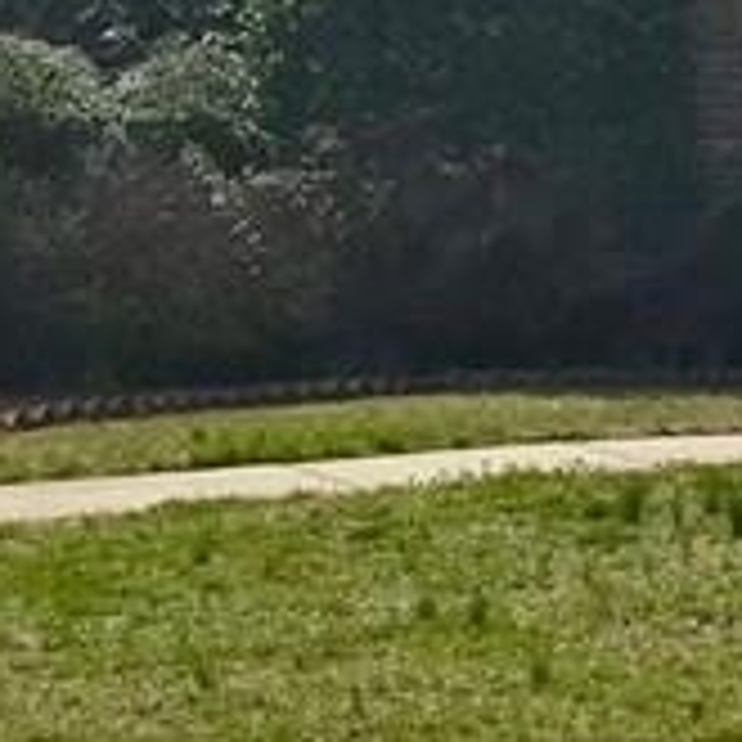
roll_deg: +0.2
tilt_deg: +7.4
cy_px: -288
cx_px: 1129
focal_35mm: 154
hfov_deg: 10.9
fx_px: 3735
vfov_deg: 11.0
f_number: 1.8
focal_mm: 3.99
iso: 25
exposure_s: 1/6849
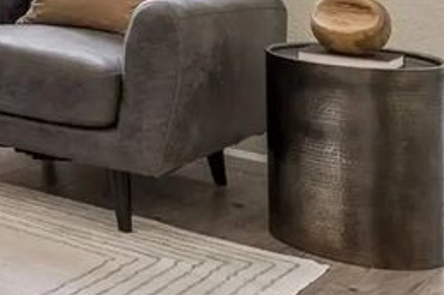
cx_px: -408
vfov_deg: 14.5
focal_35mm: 87
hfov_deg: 17.6
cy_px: -154
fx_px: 1072
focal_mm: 22
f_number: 9
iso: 400
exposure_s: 1/10
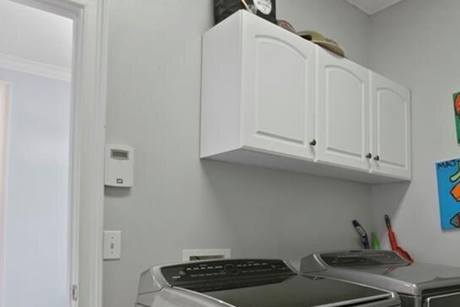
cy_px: 237
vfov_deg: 42.0
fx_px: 383
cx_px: 291
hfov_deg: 61.0
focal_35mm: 30
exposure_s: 1/1.25
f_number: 9
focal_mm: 16
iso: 320
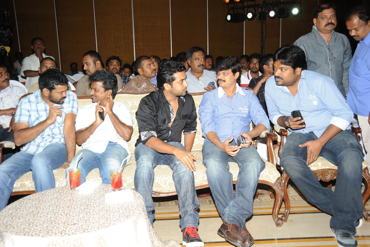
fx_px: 390
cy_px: 124
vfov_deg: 35.0
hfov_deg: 50.7
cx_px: 185
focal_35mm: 38
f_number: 5.6
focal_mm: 38
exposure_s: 1/125
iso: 500
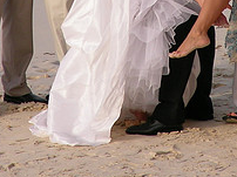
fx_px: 3419
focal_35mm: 500
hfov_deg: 4.0
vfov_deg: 3.0
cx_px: 163
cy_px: -61
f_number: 4
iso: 50
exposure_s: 1/406
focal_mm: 26.7
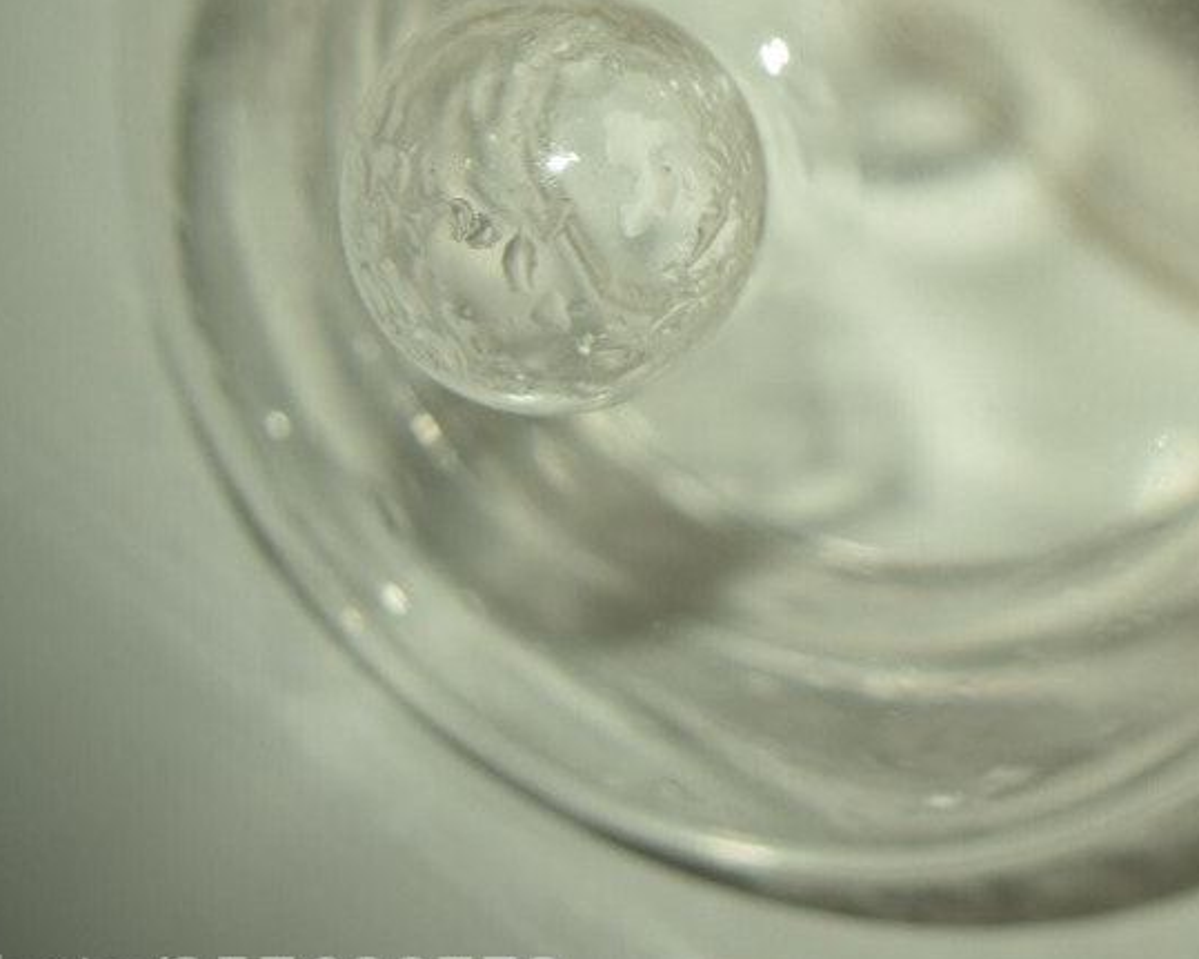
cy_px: -30
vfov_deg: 13.0
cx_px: 1179
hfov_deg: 16.1
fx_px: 4151
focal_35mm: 117
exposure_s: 1/100
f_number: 5
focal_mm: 28
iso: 100
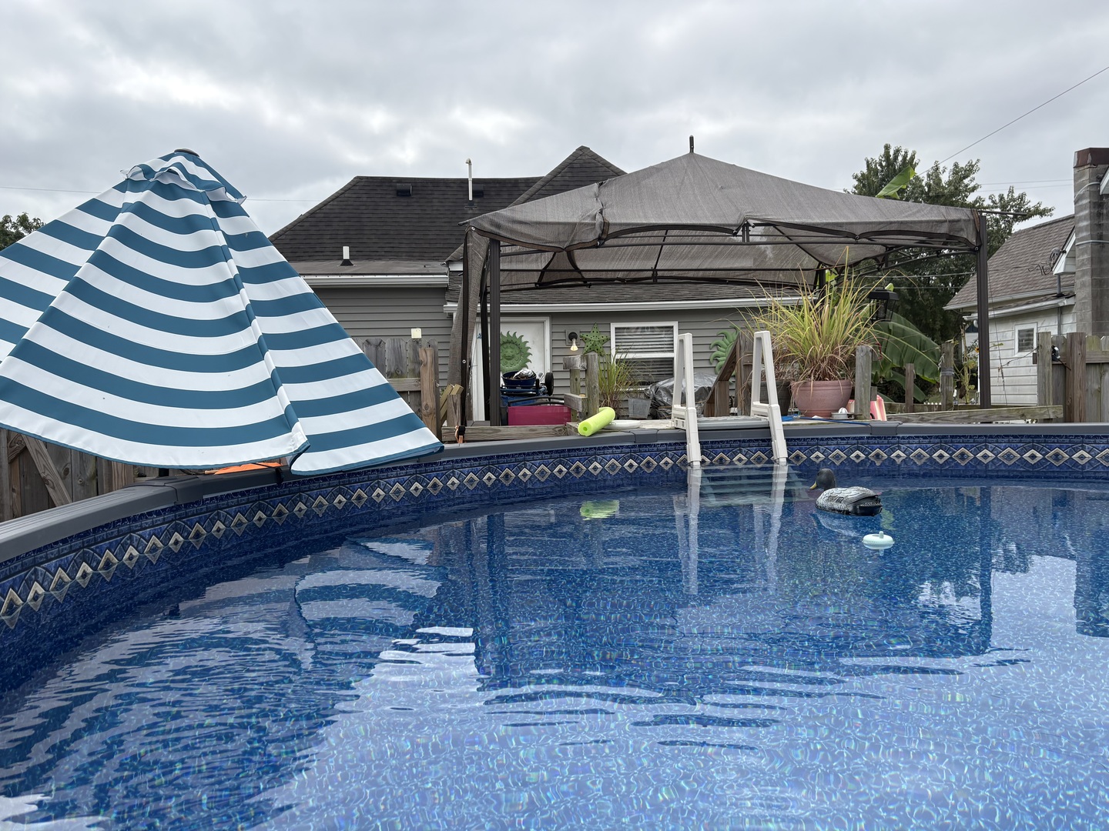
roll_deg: +2.2
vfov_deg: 53.1
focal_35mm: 26
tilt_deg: -2.5
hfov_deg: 67.3
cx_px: 554
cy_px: 416
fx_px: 833
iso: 50
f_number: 1.6
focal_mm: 5.96
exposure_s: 1/2985
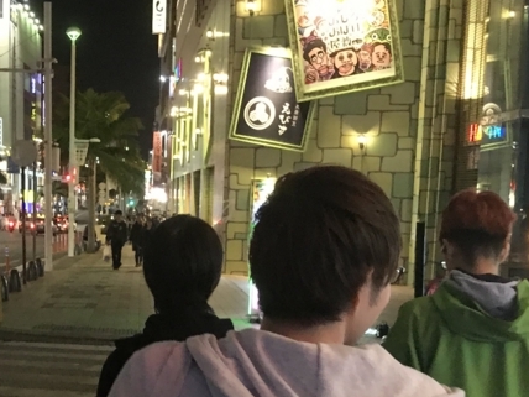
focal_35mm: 67
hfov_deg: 28.7
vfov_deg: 21.3
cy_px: 383
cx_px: 159
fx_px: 1024
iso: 100
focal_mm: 3.99
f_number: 1.8
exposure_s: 1/15
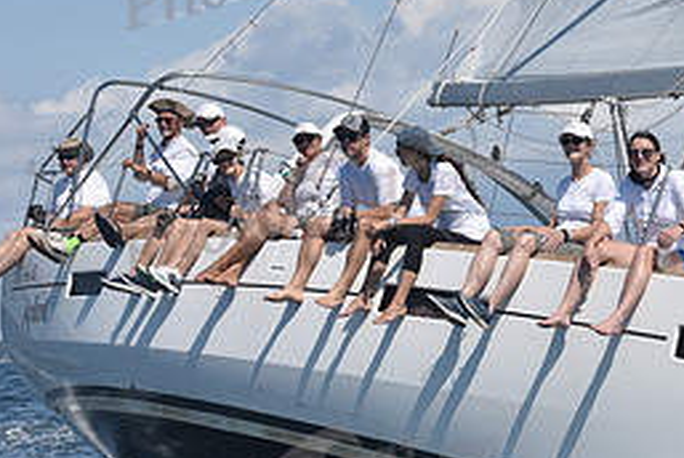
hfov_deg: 11.6
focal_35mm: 176
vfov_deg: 7.8
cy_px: 308
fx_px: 3348
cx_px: 636
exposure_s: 1/1000
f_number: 7.1
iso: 250
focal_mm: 78
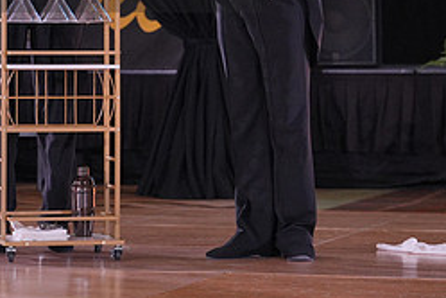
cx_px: 66
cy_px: -35
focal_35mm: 200
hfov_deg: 10.2
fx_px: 2478
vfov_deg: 6.8
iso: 1600
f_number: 4
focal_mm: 86
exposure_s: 1/400
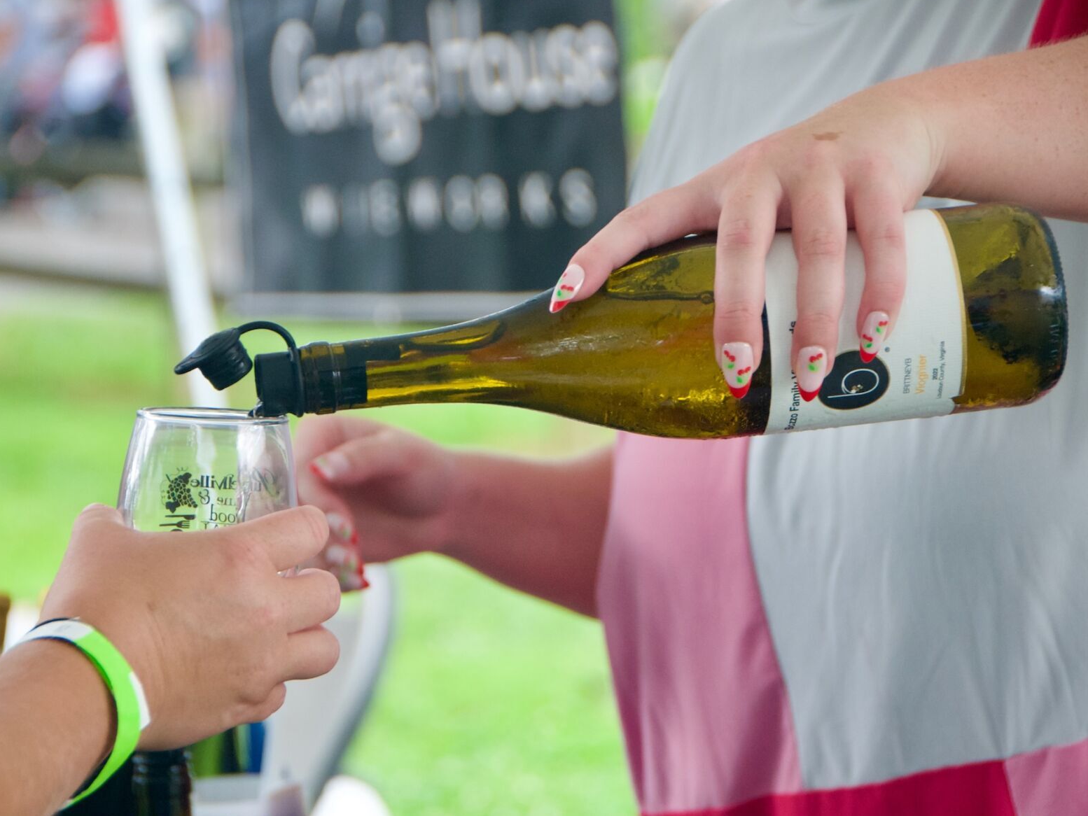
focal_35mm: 156
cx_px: 491
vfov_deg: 9.5
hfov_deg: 12.7
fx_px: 4890
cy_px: 406
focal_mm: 95
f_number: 5.3
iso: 1000
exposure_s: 1/100
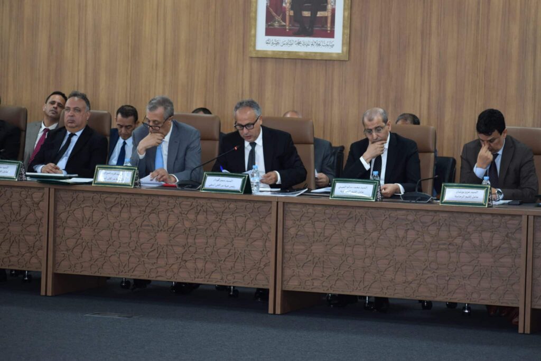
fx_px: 2074
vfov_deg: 9.9
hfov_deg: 14.9
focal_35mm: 138
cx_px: 270
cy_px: 180
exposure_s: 1/80
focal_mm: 92
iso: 800
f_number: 4.8
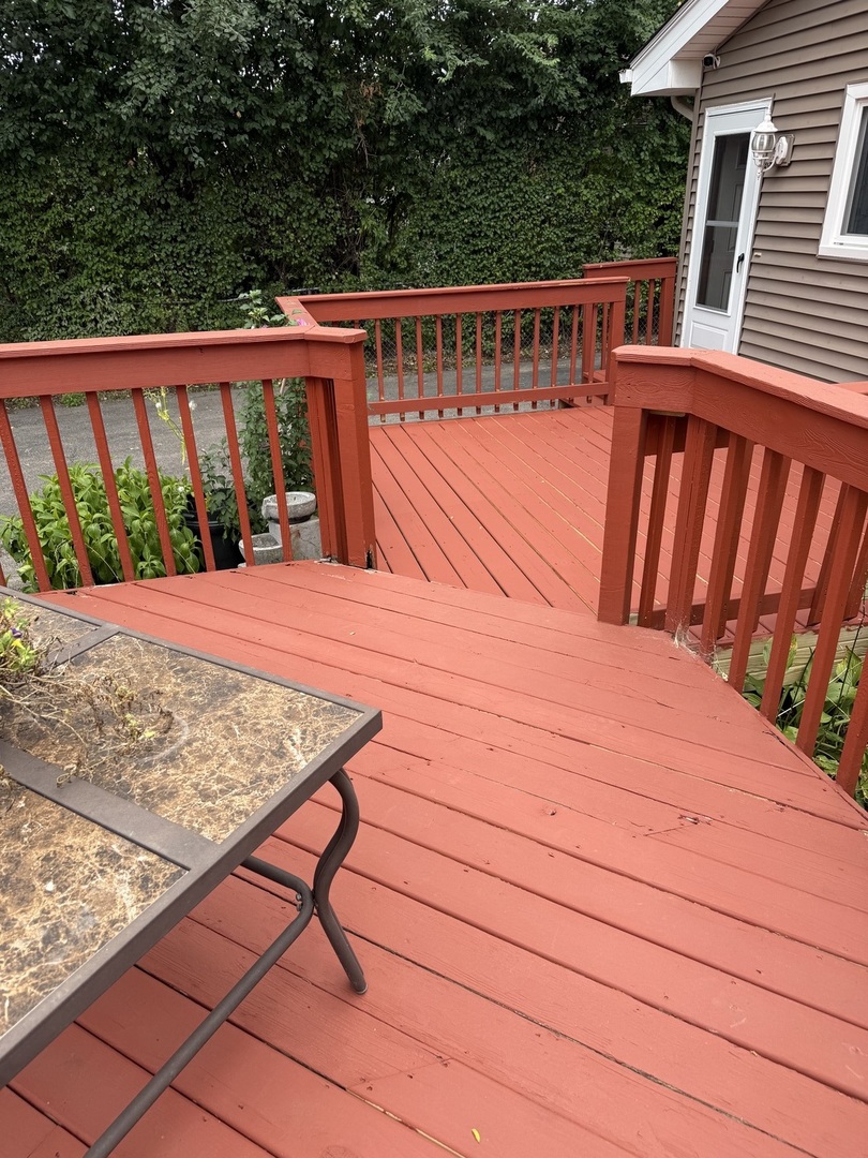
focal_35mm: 24
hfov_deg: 56.8
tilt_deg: -24.5
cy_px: 579
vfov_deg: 71.6
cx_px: 434
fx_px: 802
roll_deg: +1.3
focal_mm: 6.76
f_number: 1.78
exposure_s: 1/728
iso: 80
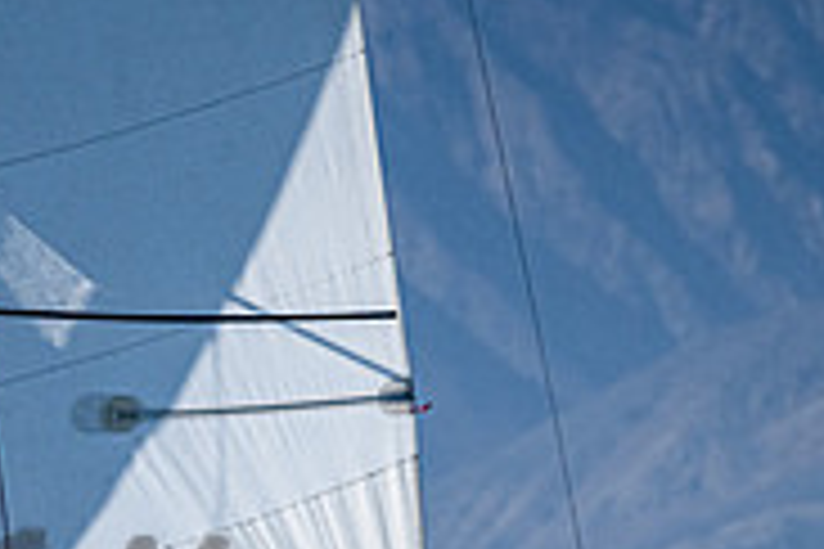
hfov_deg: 1.5
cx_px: 2
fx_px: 32133
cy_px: 1027
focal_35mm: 1404
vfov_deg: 1.0
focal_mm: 330
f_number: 5.3
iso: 320
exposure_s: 1/3200
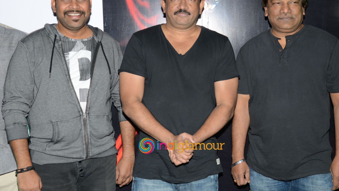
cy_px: 88
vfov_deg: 18.5
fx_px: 584
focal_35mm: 65
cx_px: 182
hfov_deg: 32.3
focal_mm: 48
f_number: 5.6
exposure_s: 1/125
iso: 400
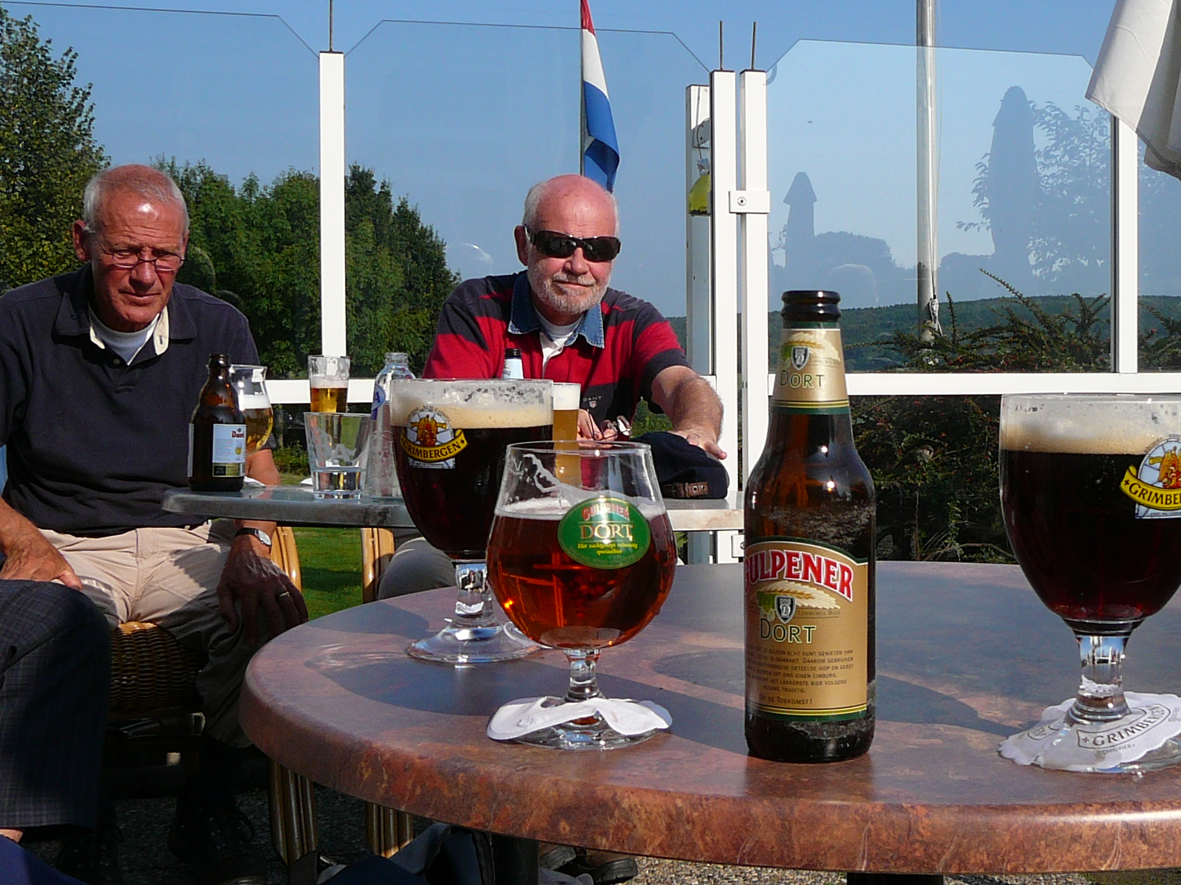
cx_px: 772
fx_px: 1671
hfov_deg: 38.5
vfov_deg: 29.7
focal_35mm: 49
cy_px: 444
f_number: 5
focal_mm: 5.2
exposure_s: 1/500
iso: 80
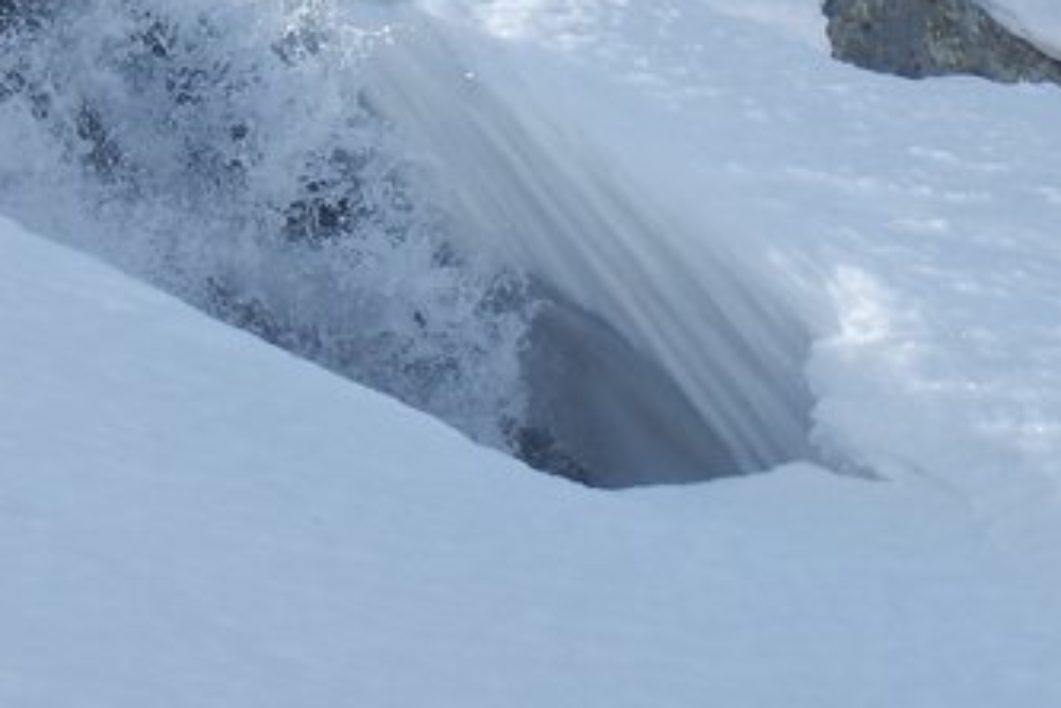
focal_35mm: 273
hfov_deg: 7.5
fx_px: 8045
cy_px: -180
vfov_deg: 5.0
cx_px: 80
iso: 80
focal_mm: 17.3
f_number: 4.9
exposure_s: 1/500
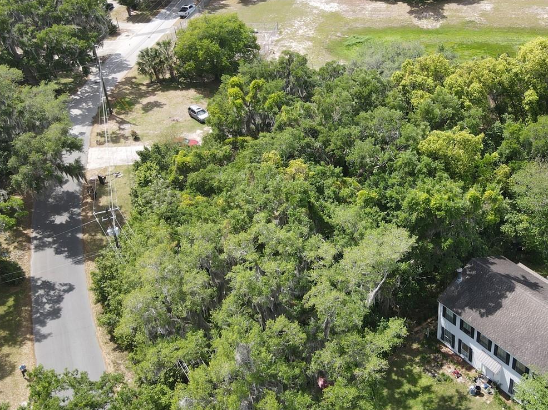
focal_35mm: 39
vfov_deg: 36.6
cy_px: 162
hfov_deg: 46.6
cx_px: 393
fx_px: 617
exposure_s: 1/320
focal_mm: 4.5
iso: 100
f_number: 2.8
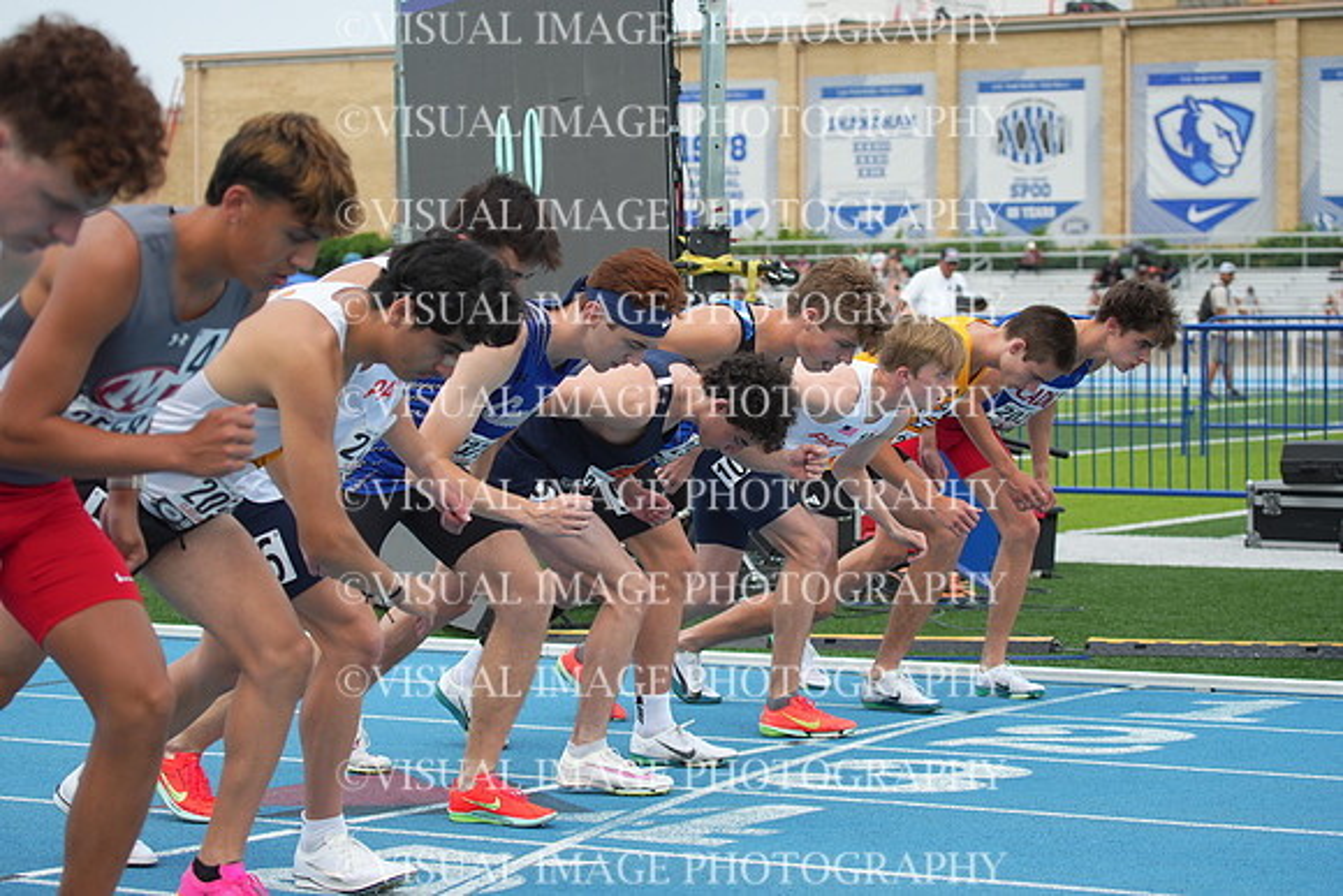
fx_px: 3731
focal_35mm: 100
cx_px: 672
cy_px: 448
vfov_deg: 13.7
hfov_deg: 20.4
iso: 400
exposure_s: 1/1250
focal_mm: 100
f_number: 5.6
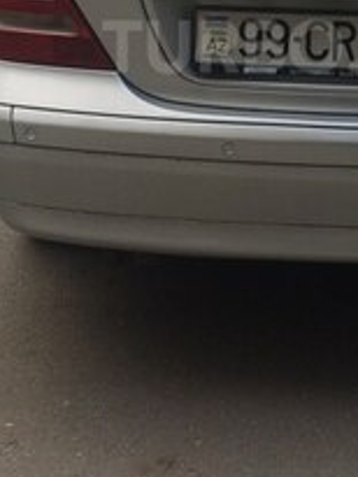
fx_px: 964
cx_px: 281
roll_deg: -1.3
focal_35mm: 70
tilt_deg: -14.3
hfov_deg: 20.8
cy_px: 47
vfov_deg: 26.8
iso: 32
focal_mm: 4.15
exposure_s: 1/402
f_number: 2.2
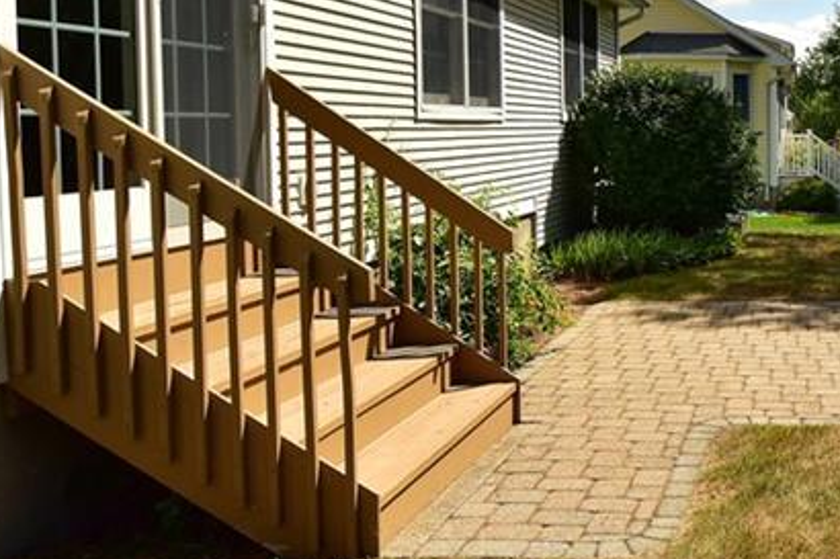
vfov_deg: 31.8
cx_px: 889
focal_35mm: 41
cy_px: 139
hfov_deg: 39.8
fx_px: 962
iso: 125
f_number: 6.3
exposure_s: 1/500
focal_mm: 11
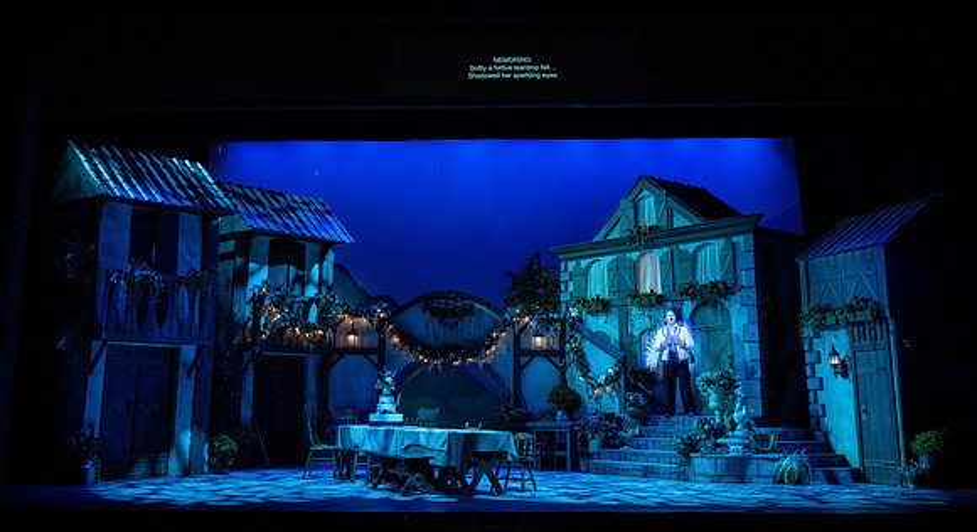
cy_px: 210
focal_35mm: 38
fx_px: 971
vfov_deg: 30.6
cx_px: 466
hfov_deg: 53.4
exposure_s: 1/160
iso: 1600
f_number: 4.5
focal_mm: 32
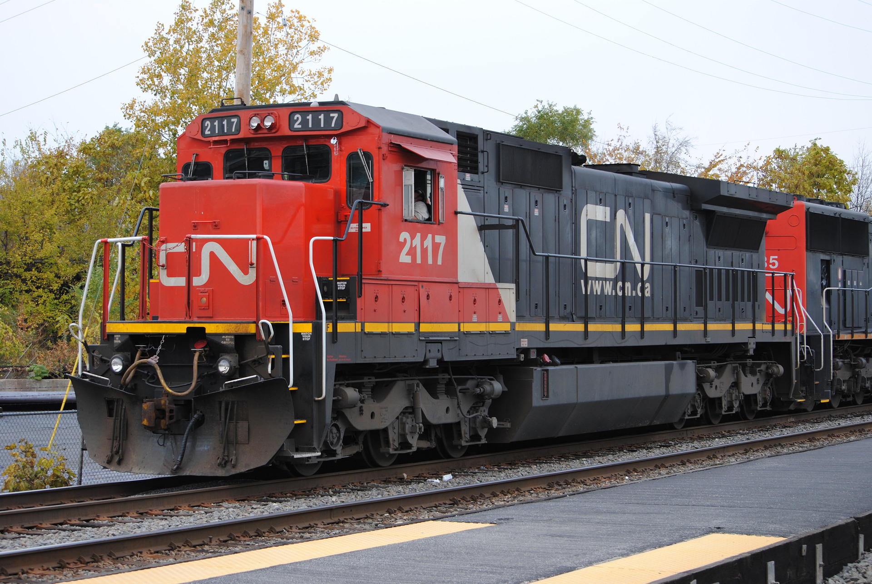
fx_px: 2001
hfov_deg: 24.6
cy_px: 292
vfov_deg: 16.6
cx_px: 436
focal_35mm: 82
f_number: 5.6
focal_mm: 55
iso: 100
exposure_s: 1/125
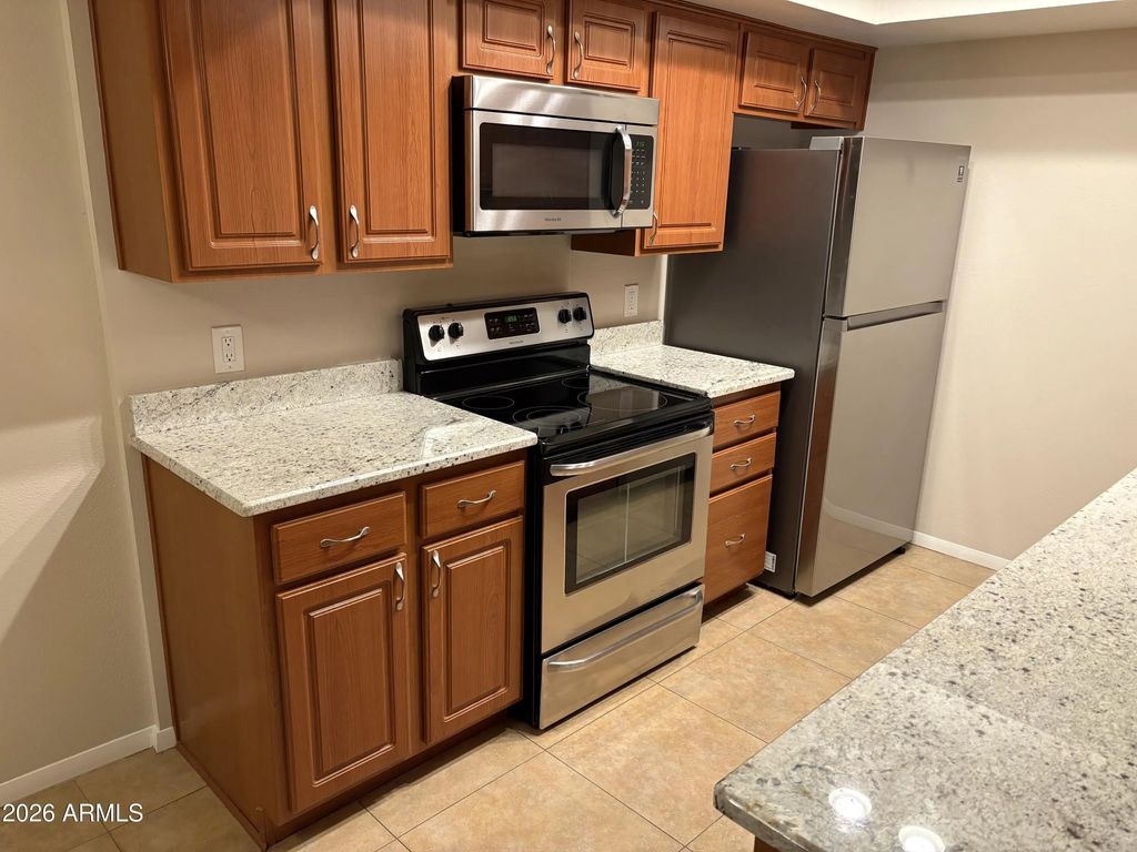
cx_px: 568
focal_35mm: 26
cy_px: 426
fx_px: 854
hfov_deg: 67.3
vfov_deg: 53.1
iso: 200
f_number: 1.6
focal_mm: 5.96
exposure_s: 1/60
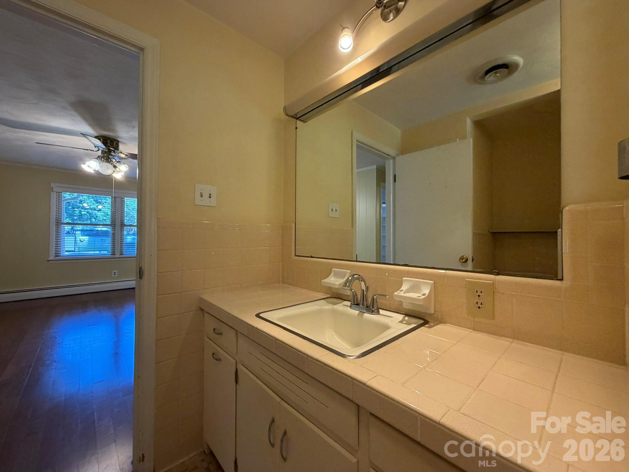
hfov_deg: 102.1
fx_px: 254
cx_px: 314
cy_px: 236
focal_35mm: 14
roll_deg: -0.5
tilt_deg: +1.4
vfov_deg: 85.7
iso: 320
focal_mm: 2.22
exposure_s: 1/60
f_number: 2.2
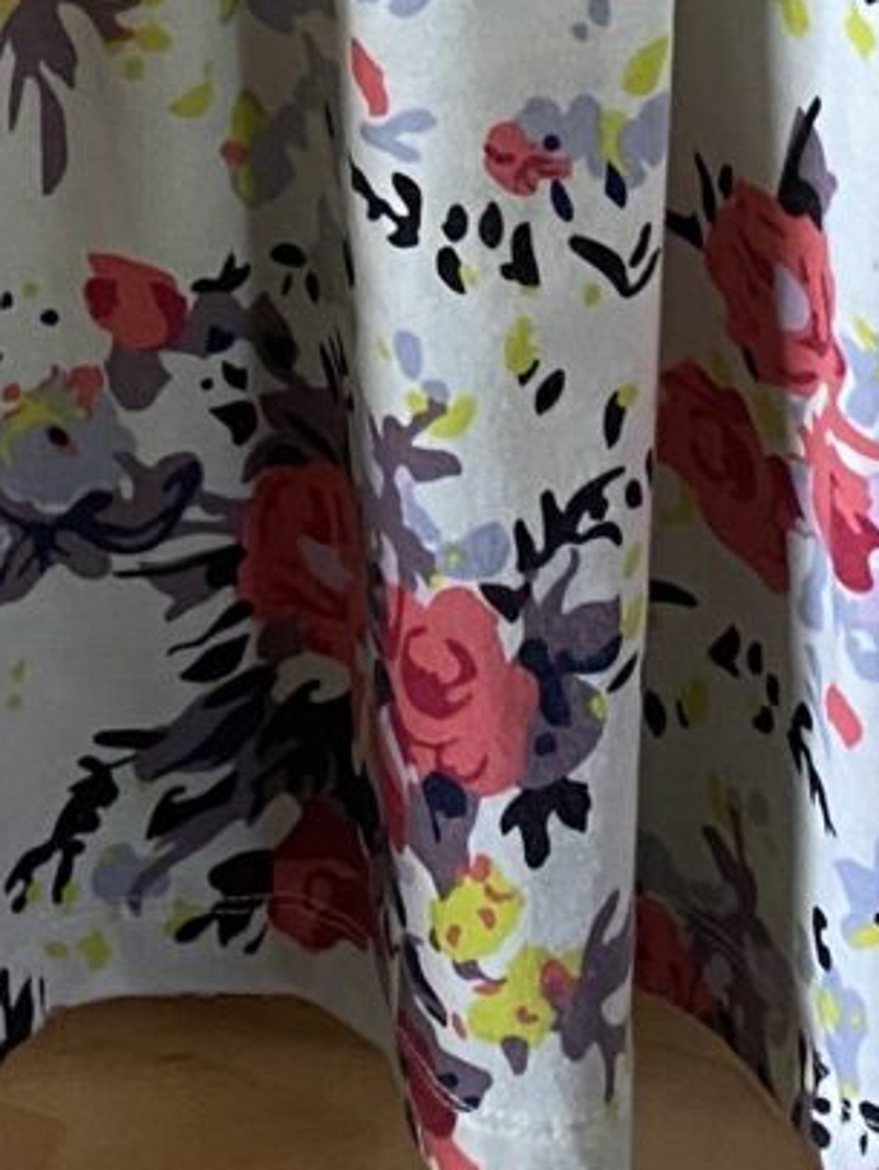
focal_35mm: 131
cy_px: -1530
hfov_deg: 11.1
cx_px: -164
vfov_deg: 12.3
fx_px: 4431
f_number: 1.8
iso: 250
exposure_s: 1/60
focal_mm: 4.25
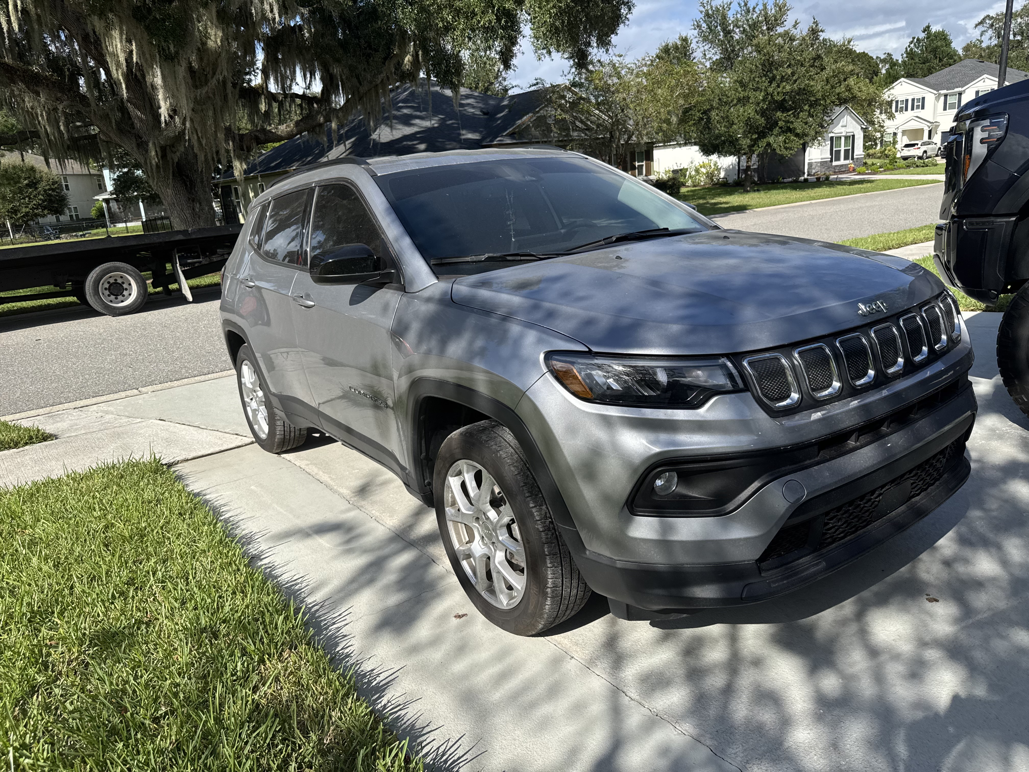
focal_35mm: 24
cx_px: 514
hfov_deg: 71.6
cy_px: 386
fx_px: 713
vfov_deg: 56.8
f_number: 1.78
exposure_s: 1/3802
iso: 80
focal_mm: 6.76
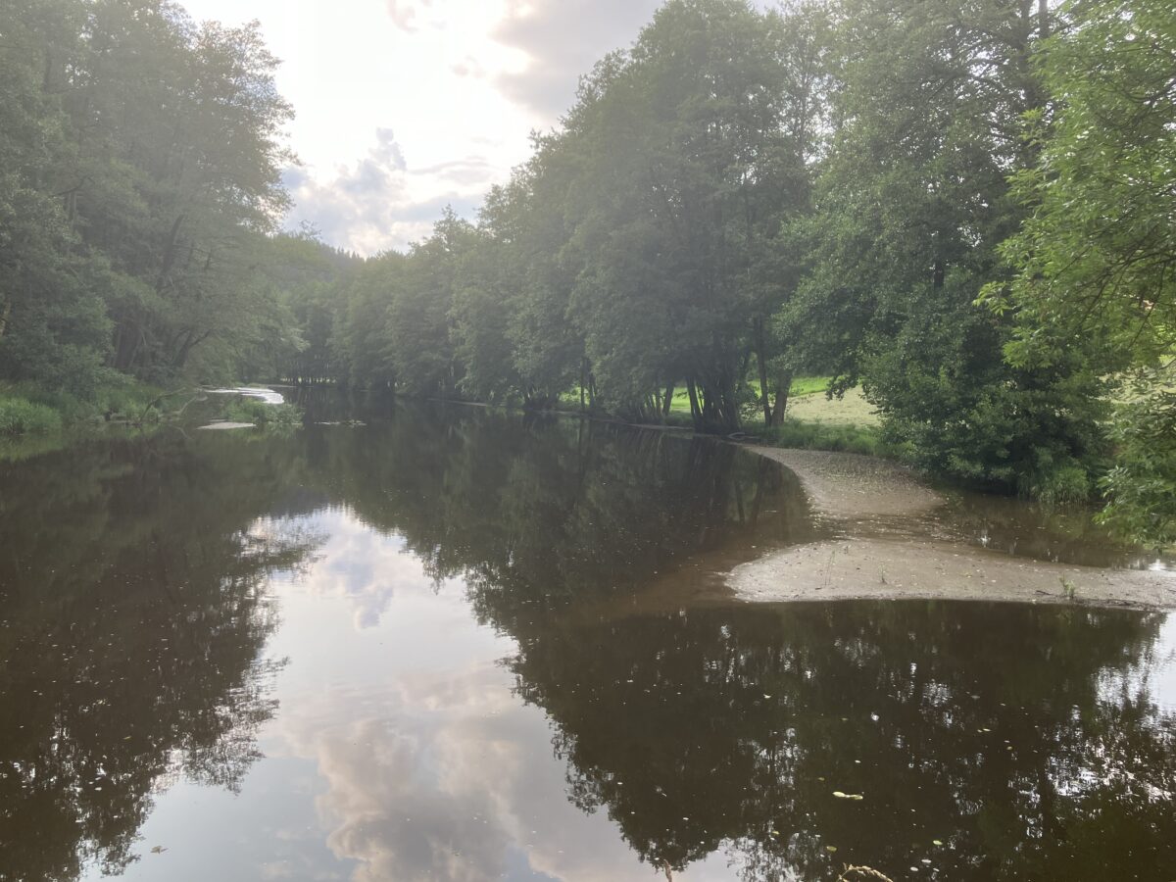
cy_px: 441
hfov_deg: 63.4
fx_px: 951
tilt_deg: -1.0
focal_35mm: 28
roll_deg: -2.4
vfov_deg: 49.7
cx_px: 588
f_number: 1.8
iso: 32
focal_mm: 3.99
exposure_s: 1/335
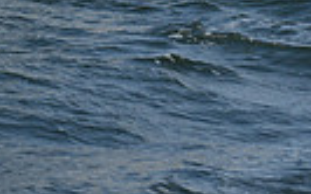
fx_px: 2635
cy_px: -451
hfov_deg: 6.7
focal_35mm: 311
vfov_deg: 4.0
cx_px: 22
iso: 320
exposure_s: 1/1000
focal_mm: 70
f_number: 11
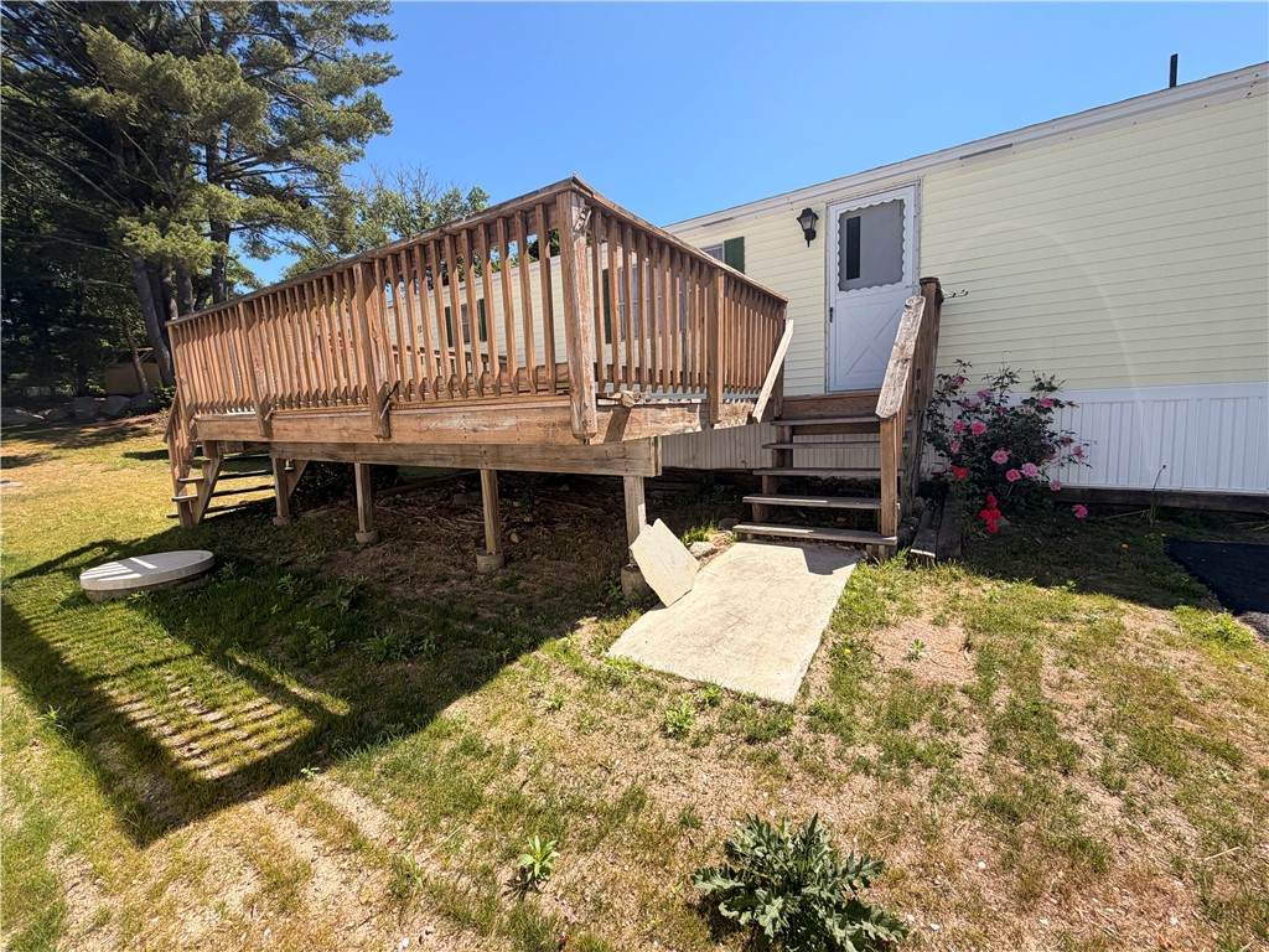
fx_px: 513
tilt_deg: -7.3
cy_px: 476
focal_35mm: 14
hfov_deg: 102.1
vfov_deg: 85.7
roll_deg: +2.8
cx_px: 634
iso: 32
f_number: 2.2
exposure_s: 1/770
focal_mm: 2.22
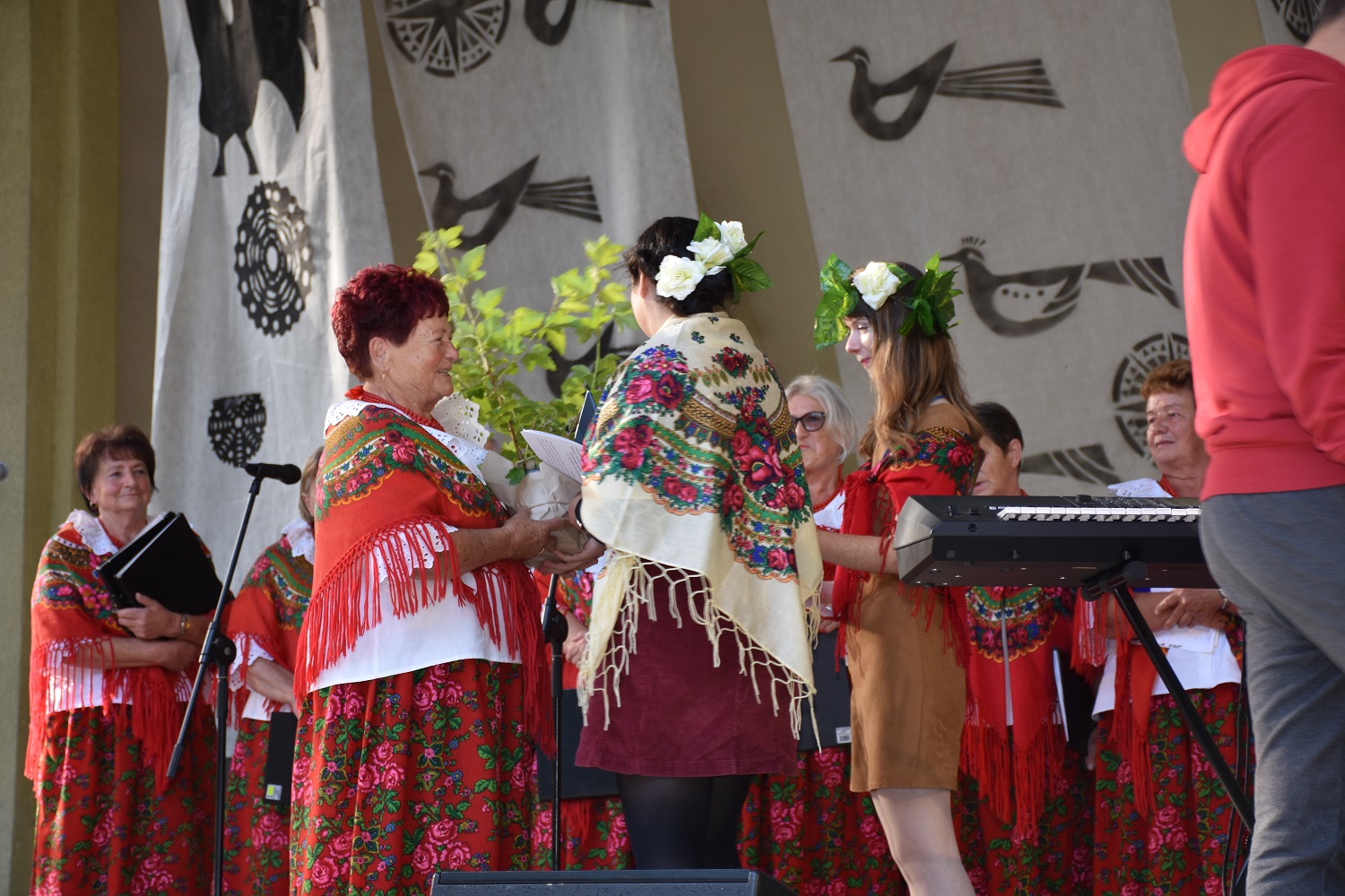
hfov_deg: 21.9
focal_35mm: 93
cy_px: 448
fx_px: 3474
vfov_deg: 14.7
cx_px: 672
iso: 250
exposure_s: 1/60
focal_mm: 62
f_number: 5
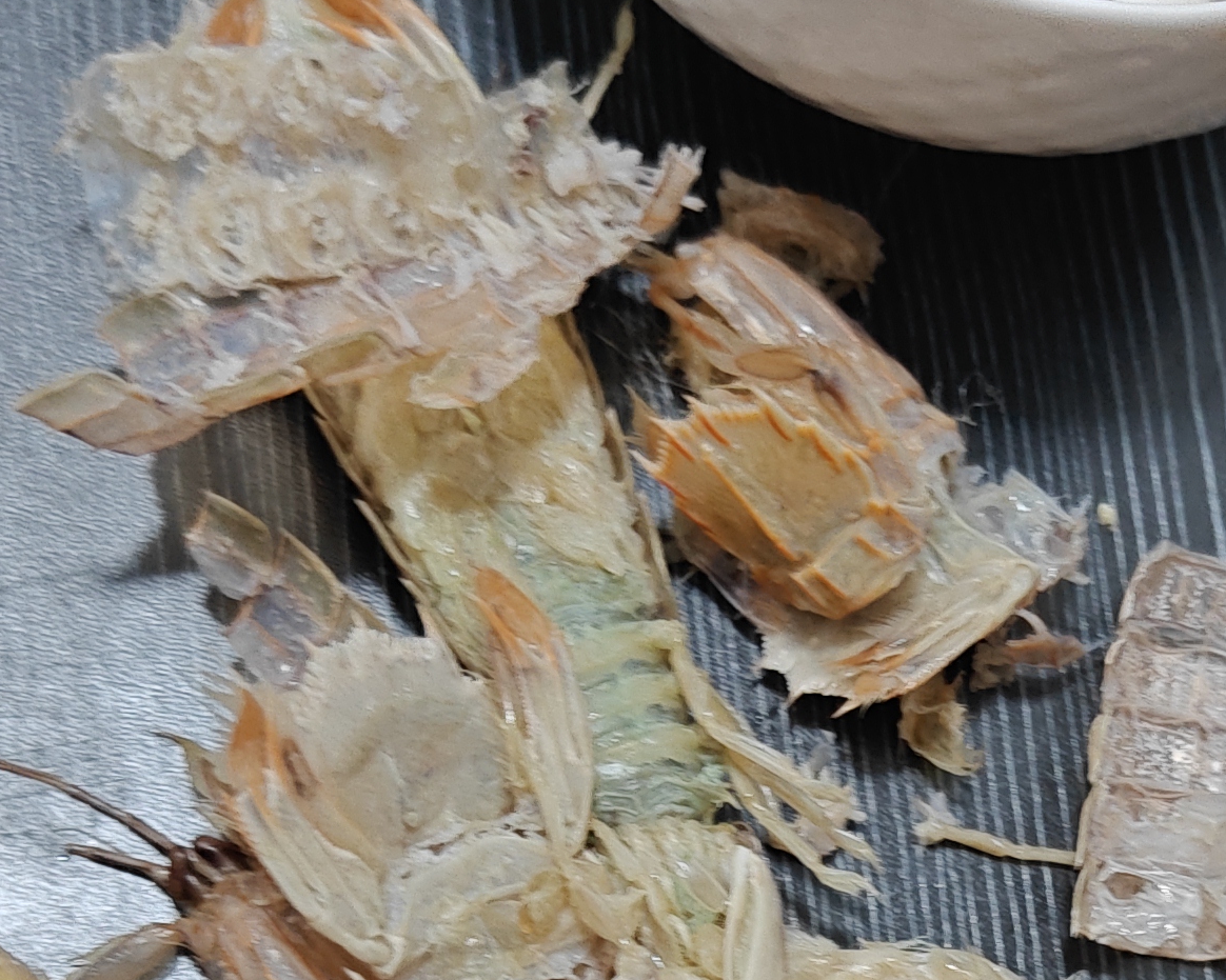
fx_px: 2866
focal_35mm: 79
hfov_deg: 23.7
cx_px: 1041
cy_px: 1167
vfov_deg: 18.4
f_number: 1.8
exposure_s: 1/33
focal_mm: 8.67
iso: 1000
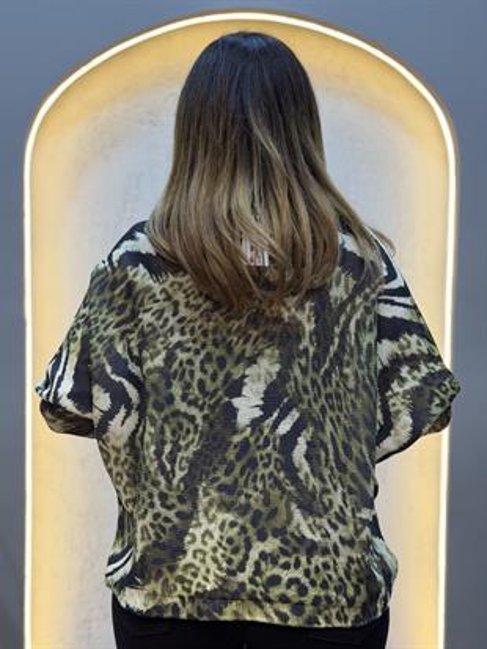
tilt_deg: -4.1
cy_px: 324
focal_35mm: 48
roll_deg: -1.0
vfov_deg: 39.6
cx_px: 244
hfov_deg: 30.3
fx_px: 900
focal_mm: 6.76
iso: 64
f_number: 1.78
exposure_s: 1/100
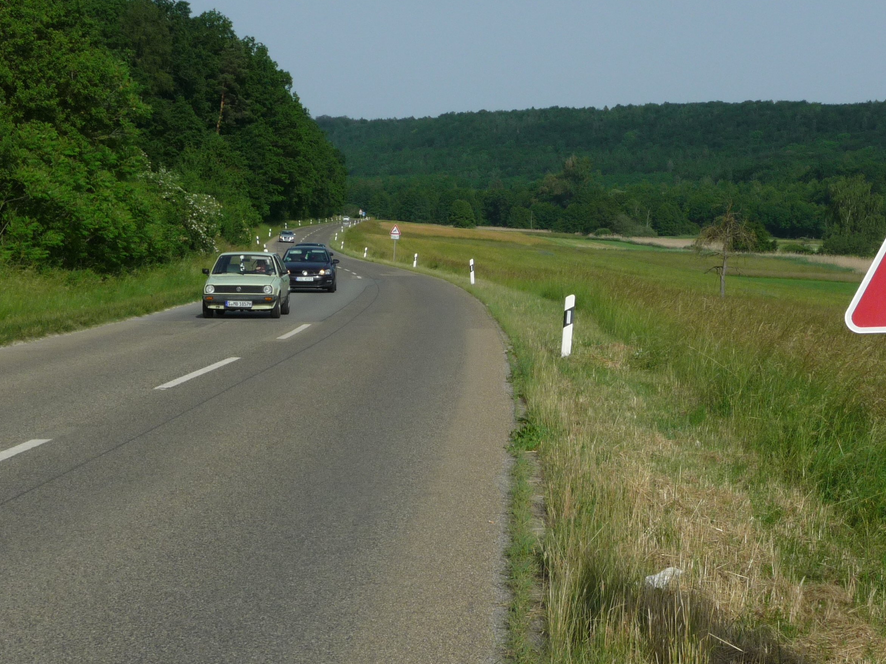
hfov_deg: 24.0
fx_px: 2073
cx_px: 586
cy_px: 424
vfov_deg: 18.2
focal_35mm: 81
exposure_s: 1/250
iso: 100
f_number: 10
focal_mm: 9.3
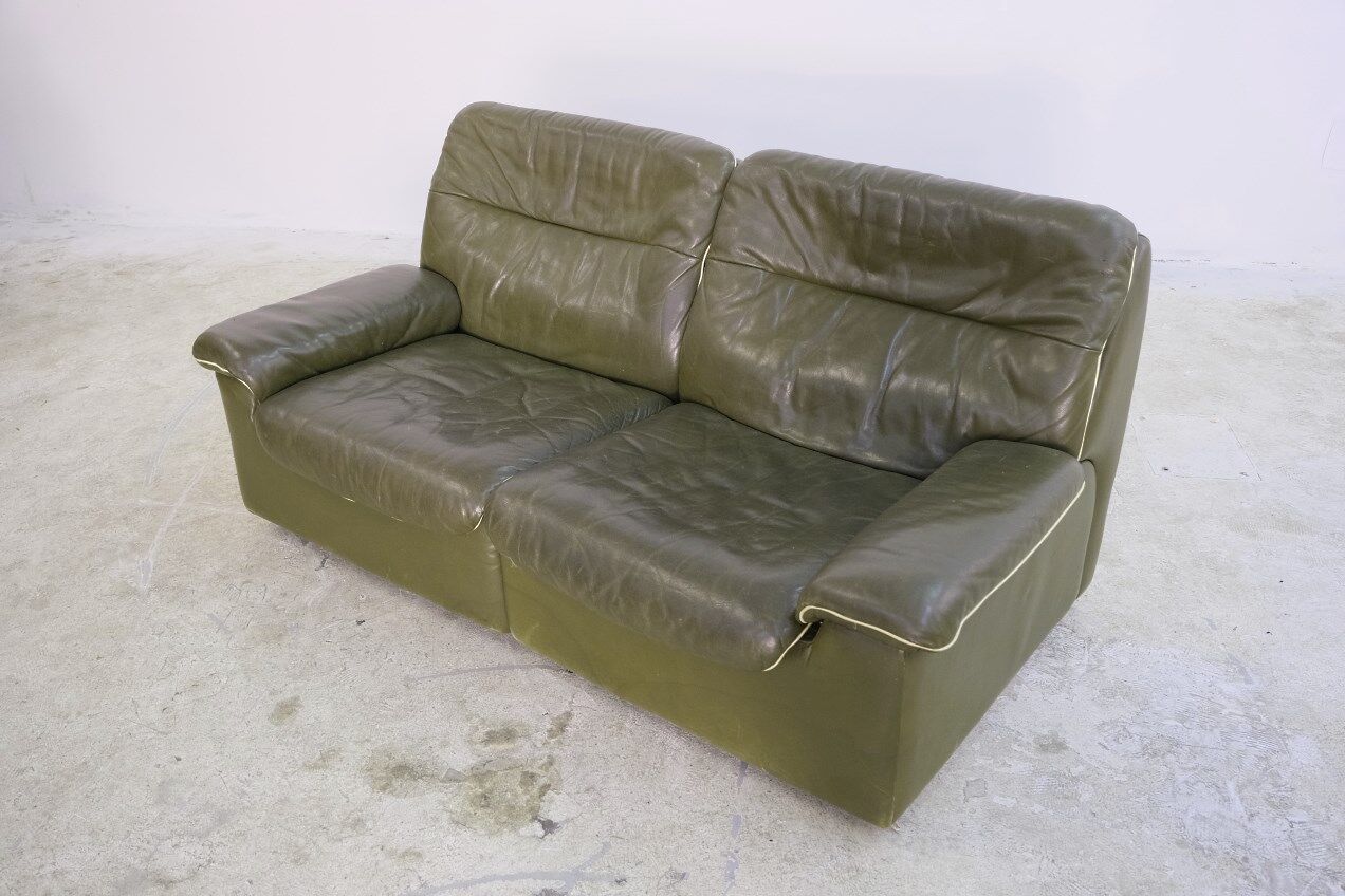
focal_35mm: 30
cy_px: 448
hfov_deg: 61.9
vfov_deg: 43.6
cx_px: 672
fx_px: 1121
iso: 1600
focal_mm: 20.2
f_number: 4
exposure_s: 1/28
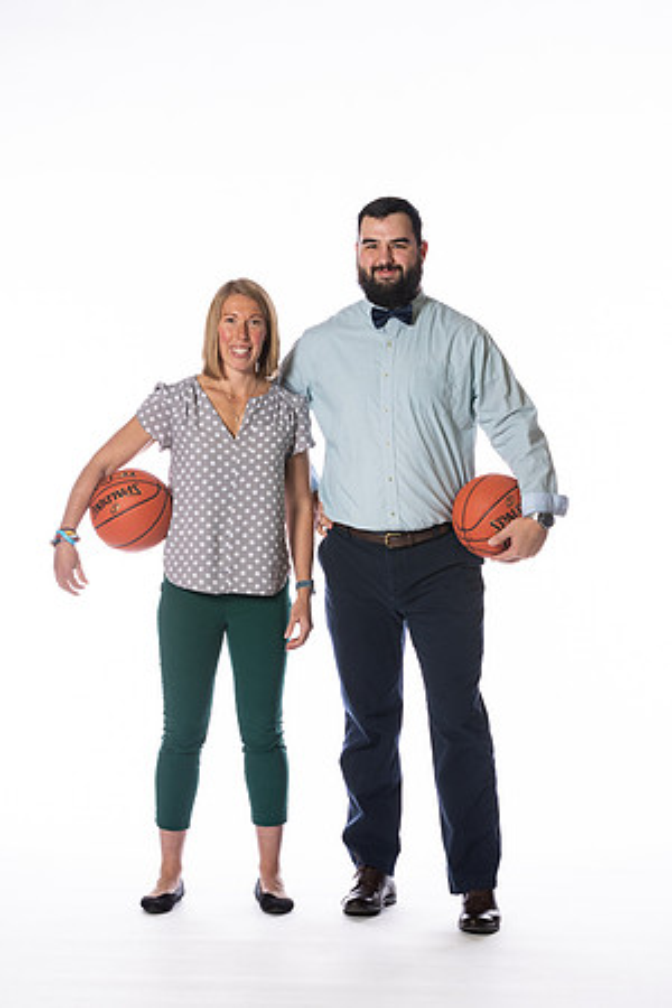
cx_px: 336
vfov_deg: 19.5
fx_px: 2940
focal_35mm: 105
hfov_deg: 13.0
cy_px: 504
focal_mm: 70
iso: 100
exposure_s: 1/100
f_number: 5.6
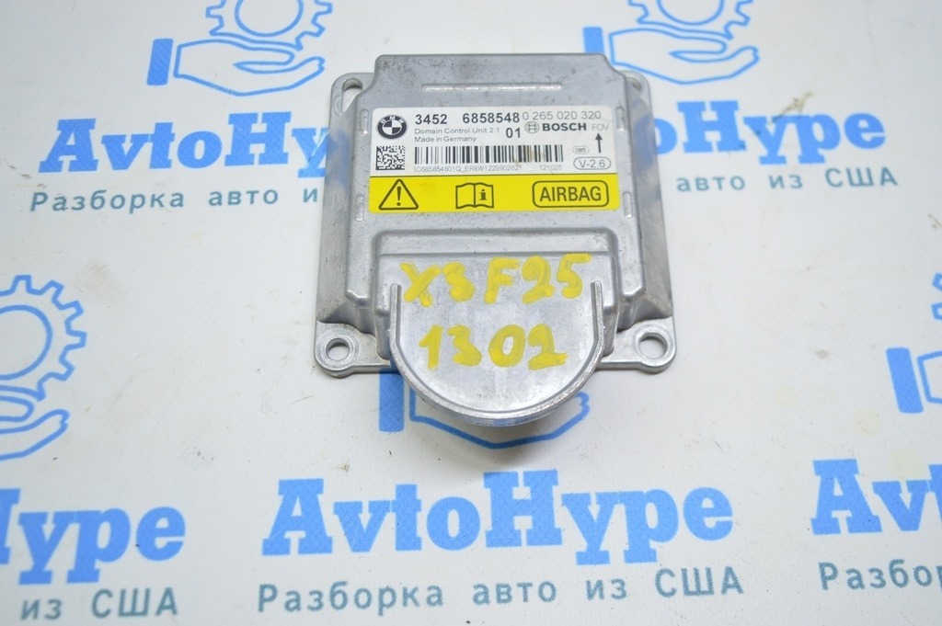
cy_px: 313
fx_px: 941
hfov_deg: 53.2
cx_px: 471
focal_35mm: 36
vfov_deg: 36.8
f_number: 4
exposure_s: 1/50
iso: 400
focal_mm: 24
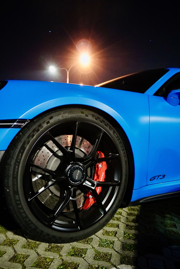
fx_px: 225
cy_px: 134
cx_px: 90
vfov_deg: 61.9
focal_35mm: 30
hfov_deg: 43.6
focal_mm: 20
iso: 6400
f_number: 4
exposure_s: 1/10
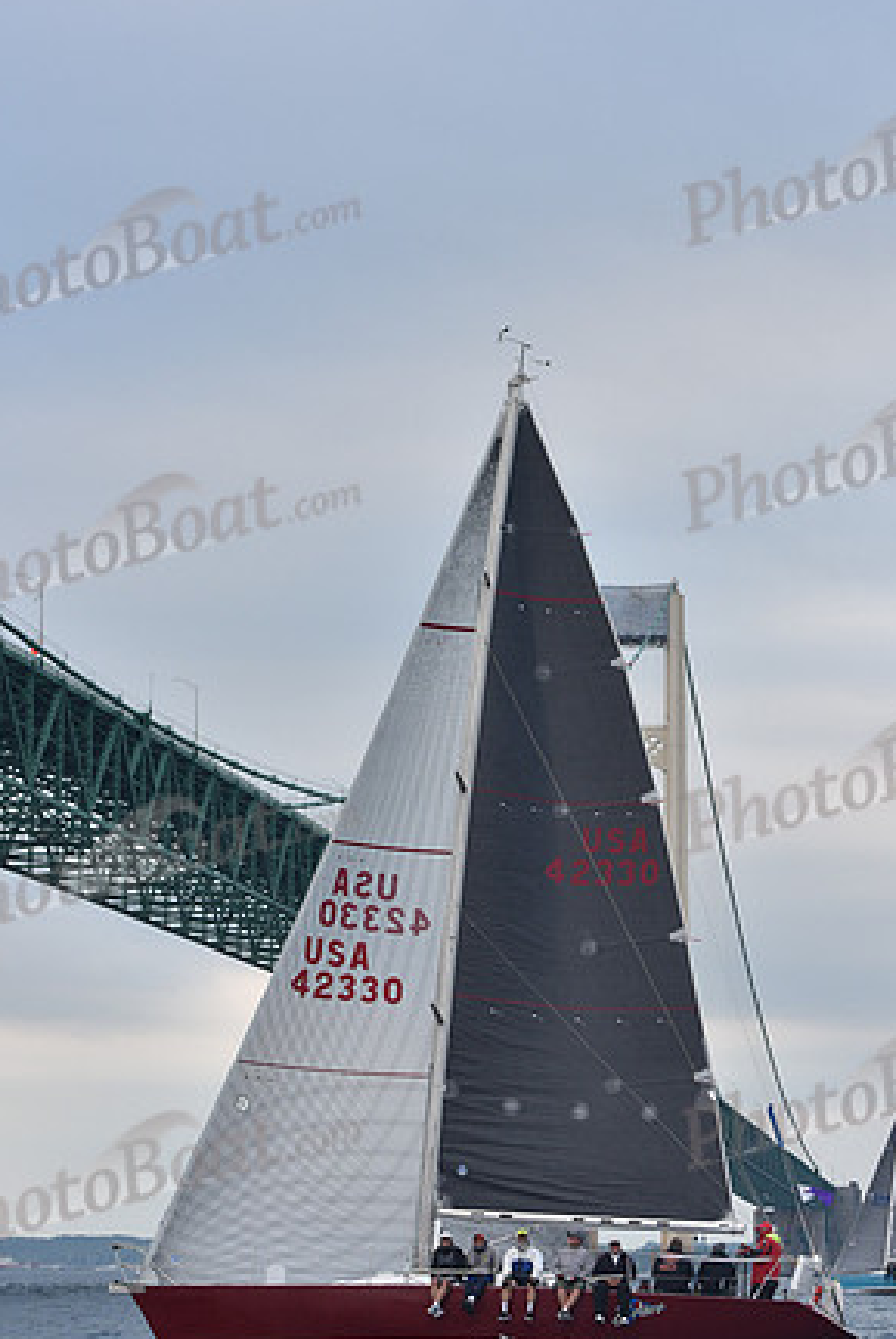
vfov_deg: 17.9
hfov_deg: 12.0
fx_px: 4245
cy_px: 657
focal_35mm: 114
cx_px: 522
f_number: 5
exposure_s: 1/640
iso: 400
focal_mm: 85
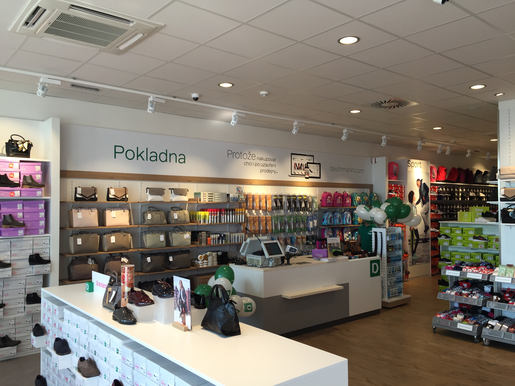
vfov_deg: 48.2
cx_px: 258
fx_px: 431
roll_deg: +0.6
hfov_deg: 61.7
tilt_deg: +0.6
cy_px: 193
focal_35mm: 29
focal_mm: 4.15
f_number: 2.2
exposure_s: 1/127
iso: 32
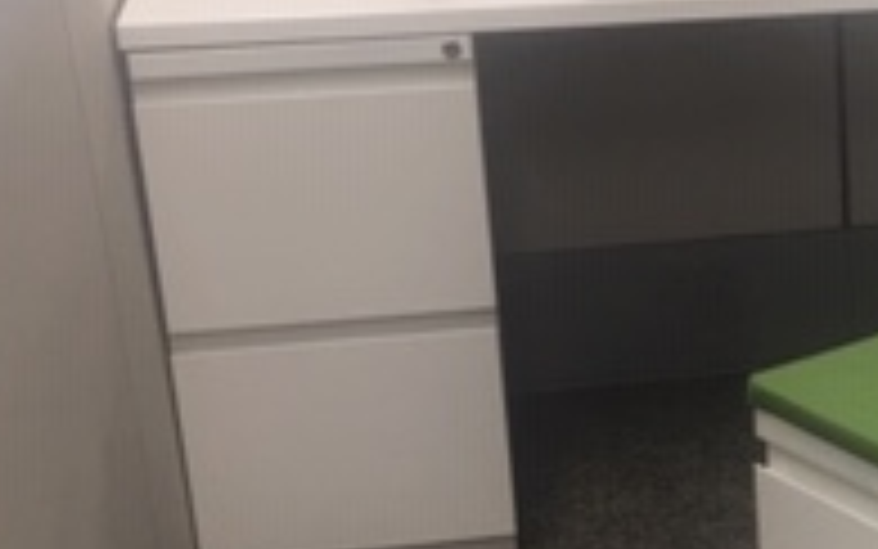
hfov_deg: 19.5
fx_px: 2417
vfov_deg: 12.9
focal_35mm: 101
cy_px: 428
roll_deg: +0.1
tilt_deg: -23.6
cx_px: 1018
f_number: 2.2
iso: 25
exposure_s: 1/15
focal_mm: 4.15
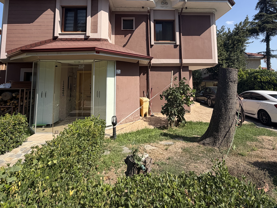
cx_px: 139
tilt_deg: +7.2
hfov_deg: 79.0
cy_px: 62
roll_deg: +1.3
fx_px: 168
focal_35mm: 21
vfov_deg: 61.1
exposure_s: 1/770
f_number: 2.2
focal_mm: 2.22
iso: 25
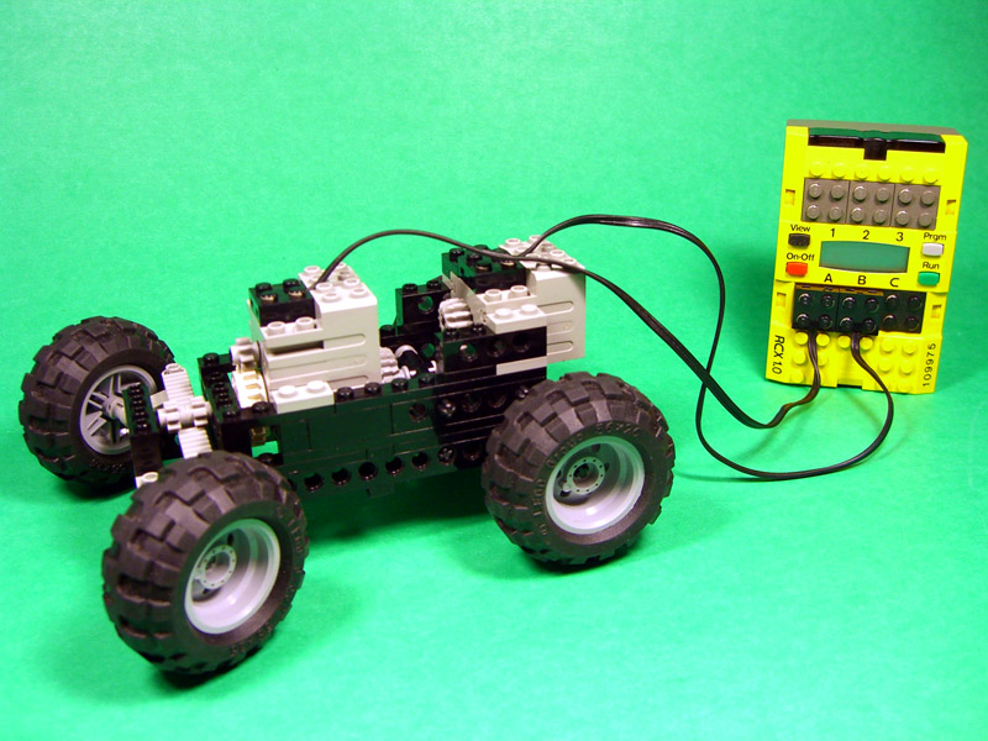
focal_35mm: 38
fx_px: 1085
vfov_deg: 37.7
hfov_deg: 49.0
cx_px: 494
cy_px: 370
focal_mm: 7.9
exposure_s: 1/50
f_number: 2.8
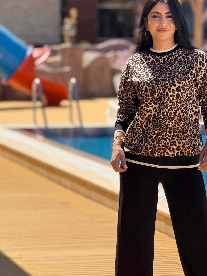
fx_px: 1451
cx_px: 142
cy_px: 155
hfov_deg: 8.2
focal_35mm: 182
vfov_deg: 10.9
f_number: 2.8
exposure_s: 1/1114
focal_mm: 15.66
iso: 50
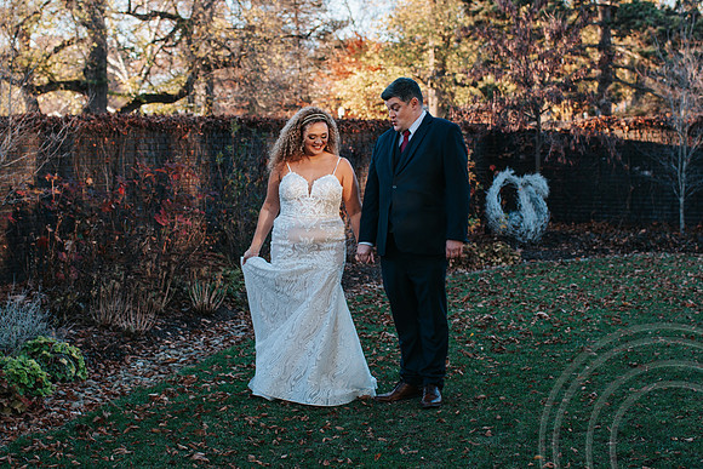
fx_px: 1153
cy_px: 259
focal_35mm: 59
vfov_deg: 23.0
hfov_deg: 33.9
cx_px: 315
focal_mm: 35
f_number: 2.5
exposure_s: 1/250
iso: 100
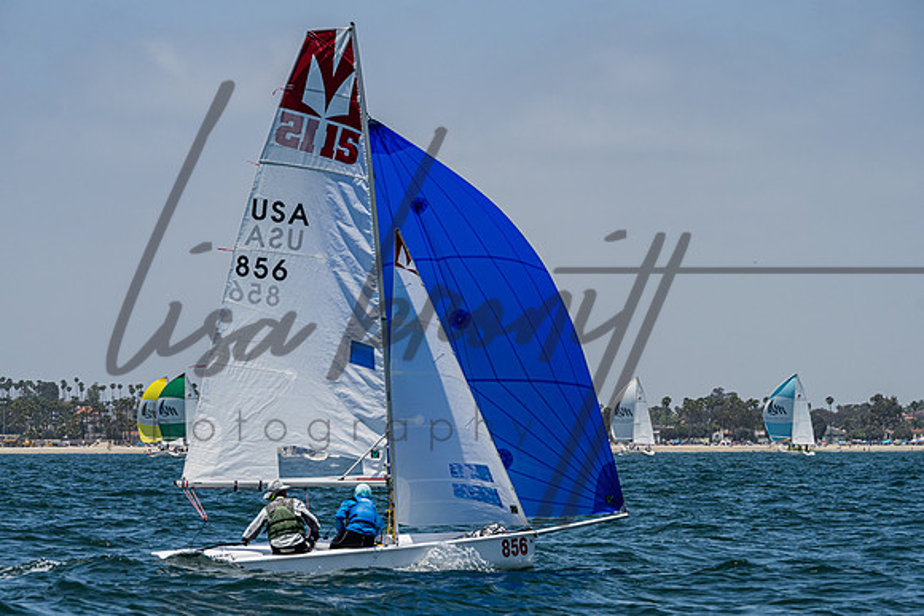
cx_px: 438
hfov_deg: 12.0
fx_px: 4378
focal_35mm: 171
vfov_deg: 8.1
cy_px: 315
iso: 400
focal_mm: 140
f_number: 8
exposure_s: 1/2500
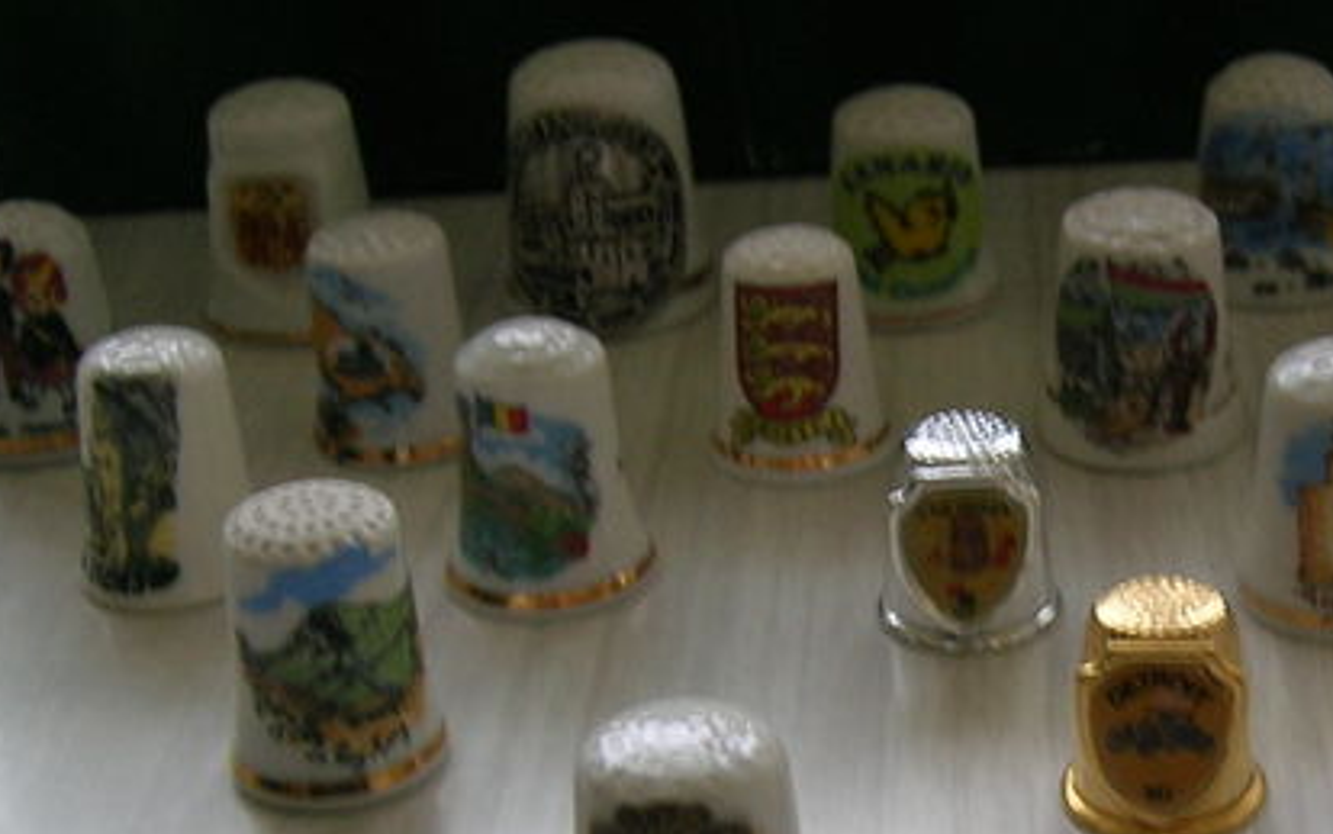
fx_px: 3161
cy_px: 782
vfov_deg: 14.8
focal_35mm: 87
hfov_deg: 23.5
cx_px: 1072
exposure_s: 1/6.5
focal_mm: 5.7
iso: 50
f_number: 2.9
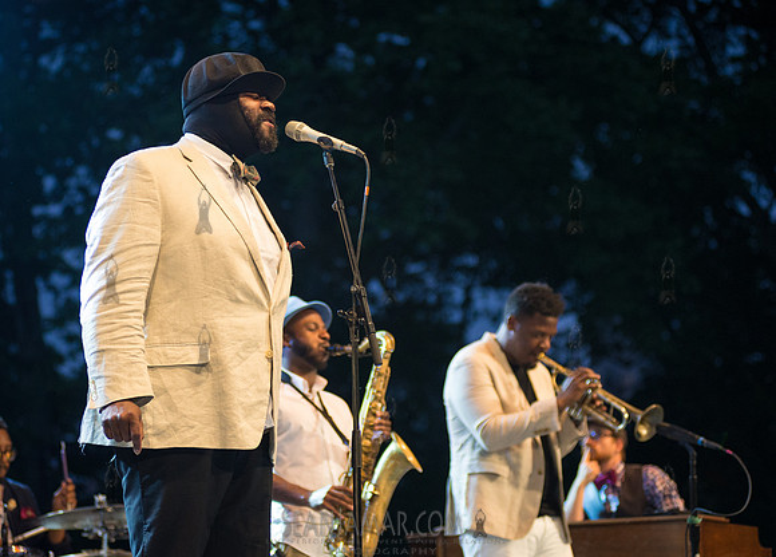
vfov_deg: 15.2
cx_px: 307
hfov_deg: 21.0
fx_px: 2086
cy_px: 250
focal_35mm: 95
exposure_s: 1/500
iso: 1600
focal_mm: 80
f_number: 3.2
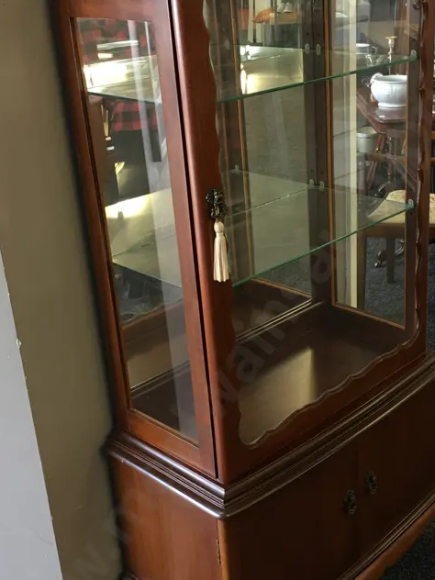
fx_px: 787
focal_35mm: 47
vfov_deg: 40.4
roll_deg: +1.3
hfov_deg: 30.6
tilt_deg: -22.4
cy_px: 300
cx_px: 290
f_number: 2.2
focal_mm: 4.15
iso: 50
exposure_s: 1/17
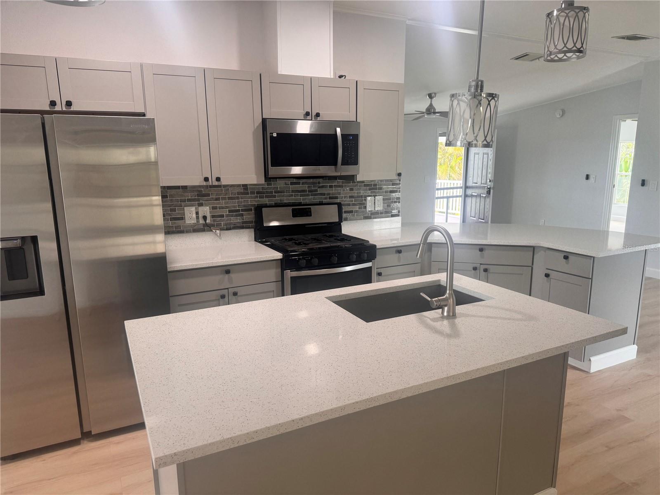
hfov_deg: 71.6
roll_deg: +0.5
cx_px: 330
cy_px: 248
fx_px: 458
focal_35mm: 24
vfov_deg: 56.8
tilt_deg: -11.5
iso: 125
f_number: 1.78
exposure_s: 1/60
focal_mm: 6.76
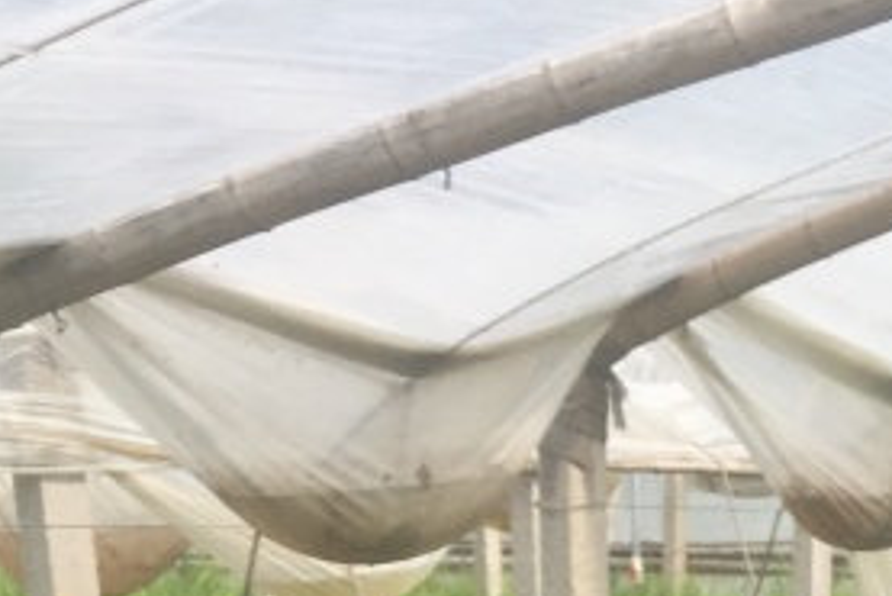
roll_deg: -0.8
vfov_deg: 9.6
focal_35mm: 116
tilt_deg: -25.4
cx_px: 811
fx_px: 2876
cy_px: 1693
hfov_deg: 17.4
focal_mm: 4.15
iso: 32
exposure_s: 1/1099
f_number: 2.2
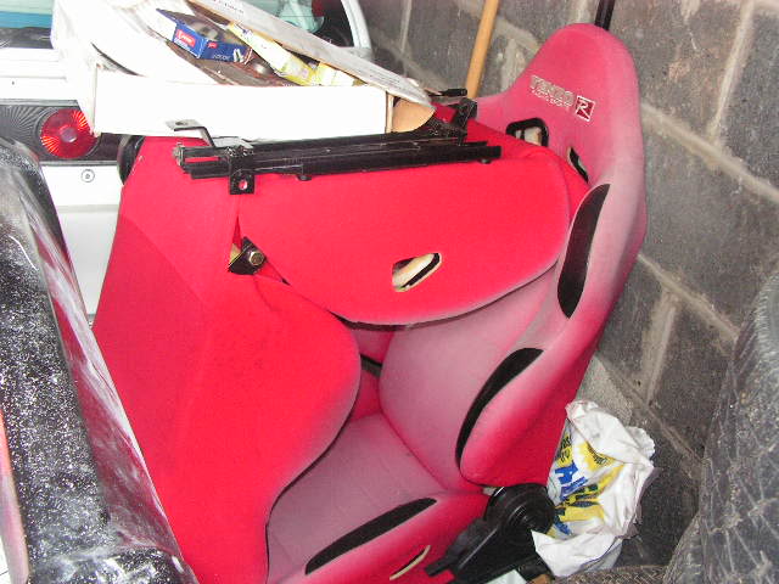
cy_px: 292
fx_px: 1080
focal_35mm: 48
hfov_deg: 39.7
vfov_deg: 30.3
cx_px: 390
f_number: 3.2
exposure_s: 1/40
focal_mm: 8.1
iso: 200
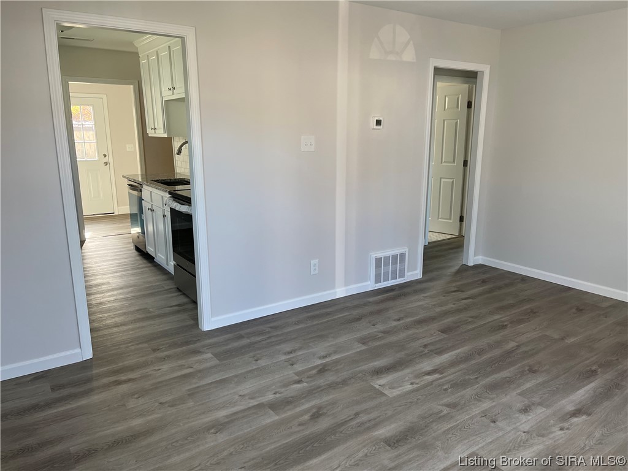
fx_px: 472
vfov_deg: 53.1
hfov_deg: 67.3
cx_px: 314
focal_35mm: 26
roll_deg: -0.1
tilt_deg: -12.5
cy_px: 236
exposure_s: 1/121
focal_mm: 5.1
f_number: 1.6
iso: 125
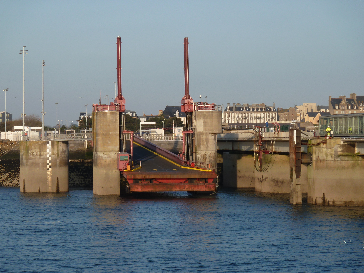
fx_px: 1546
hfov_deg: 13.4
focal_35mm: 147
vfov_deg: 10.1
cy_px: 136
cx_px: 182
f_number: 4.5
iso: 80
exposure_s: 1/320
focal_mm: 24.1
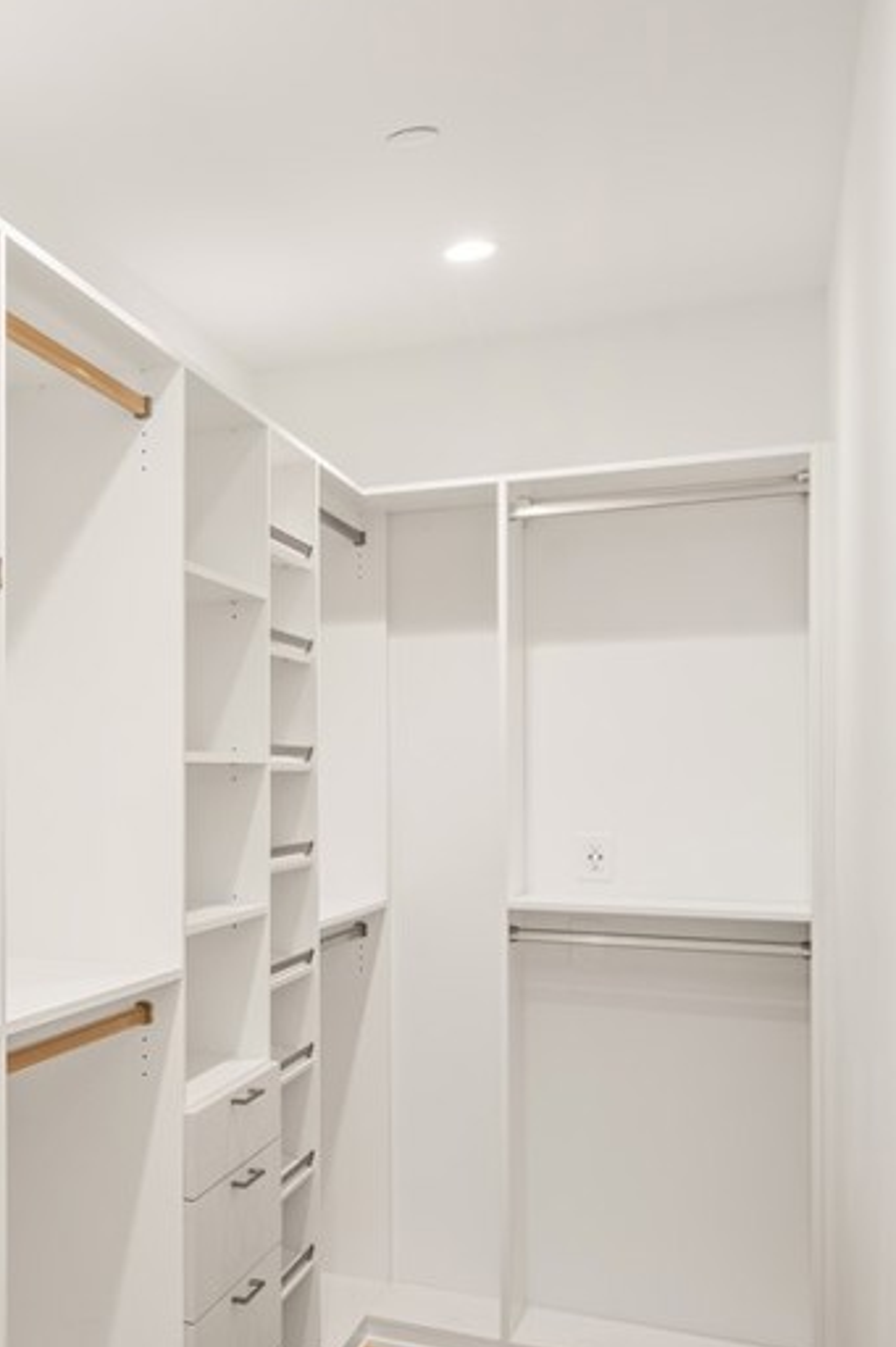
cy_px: 783
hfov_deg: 25.6
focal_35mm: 40
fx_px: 1494
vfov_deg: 48.3
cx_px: -426
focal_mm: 20
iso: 100
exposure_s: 1/4
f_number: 6.3
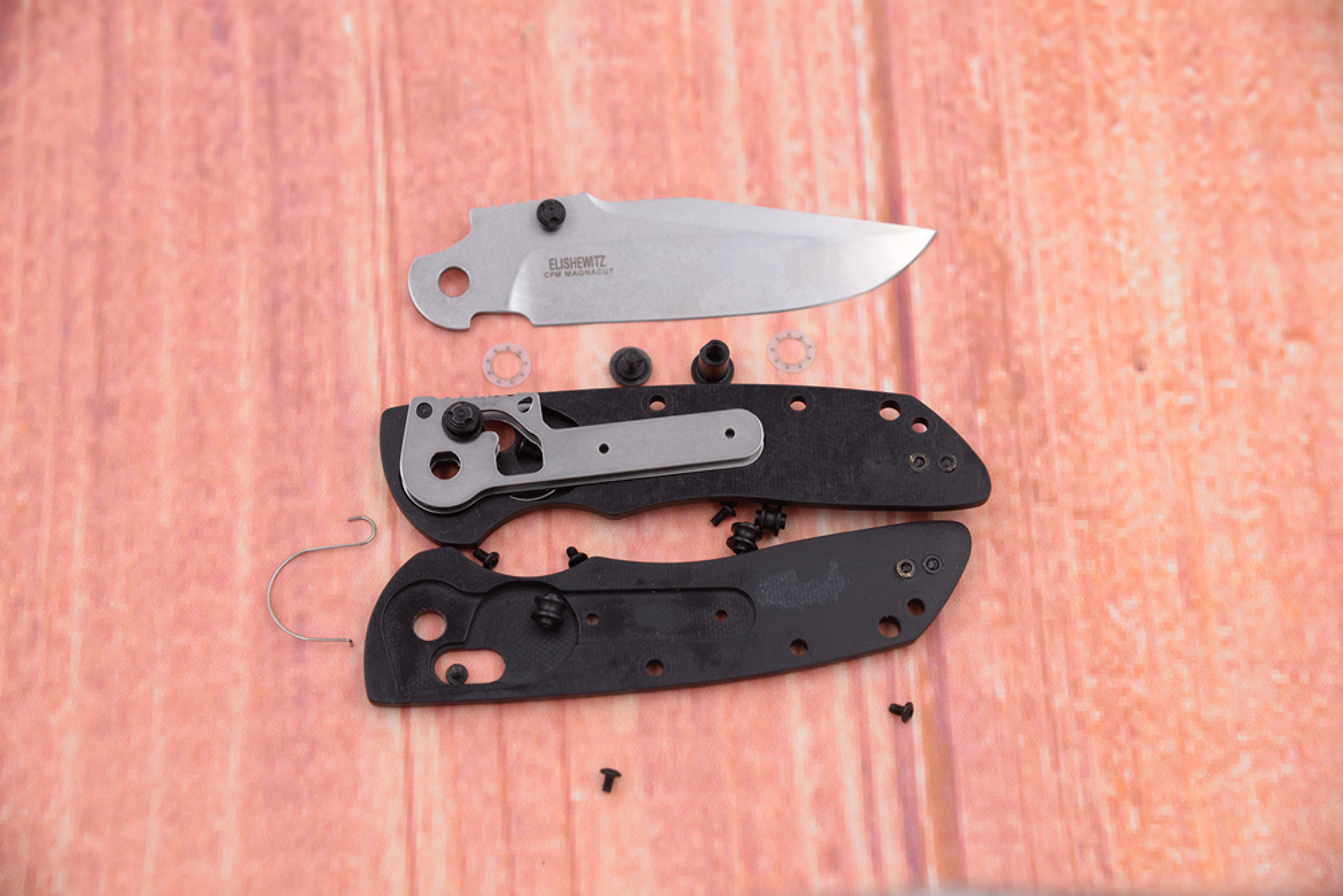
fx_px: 3059
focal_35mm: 82
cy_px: 448
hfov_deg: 24.8
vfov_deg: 16.7
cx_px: 672
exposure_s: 1/80
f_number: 6.3
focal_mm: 82
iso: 200
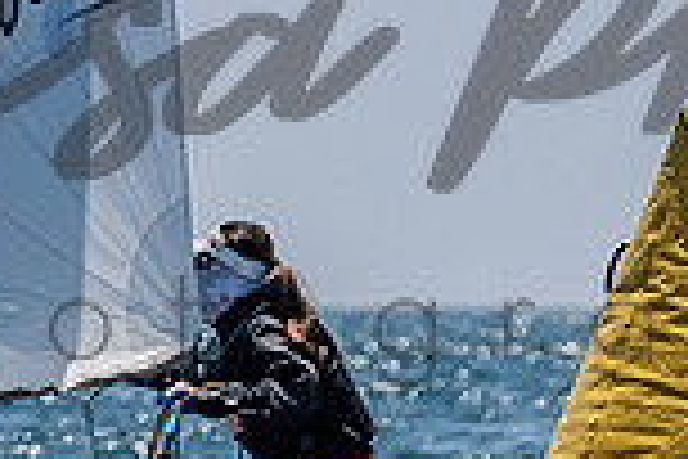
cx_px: 817
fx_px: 22702
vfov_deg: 1.2
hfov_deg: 1.7
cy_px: 83
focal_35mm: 1188
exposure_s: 1/4000
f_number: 8
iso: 500
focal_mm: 250
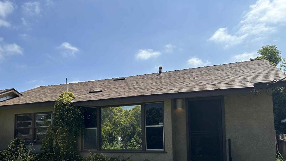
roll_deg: +0.0
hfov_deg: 58.8
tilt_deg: +5.0
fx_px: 250
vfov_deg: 34.8
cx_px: 109
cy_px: 122
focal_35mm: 33
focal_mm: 6.86
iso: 80
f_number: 1.78
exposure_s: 1/5000
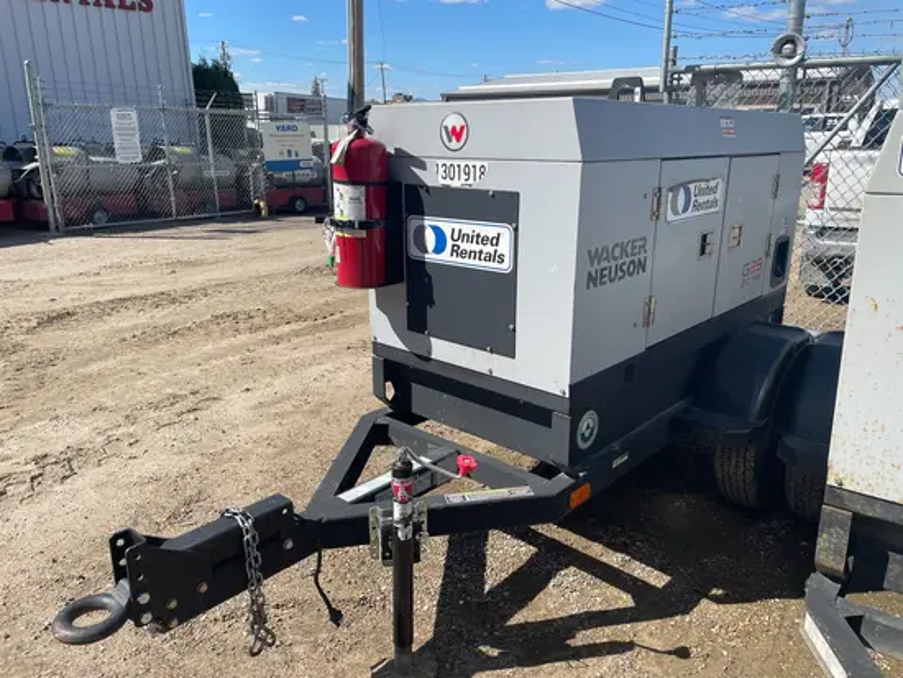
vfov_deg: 53.1
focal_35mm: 26
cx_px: 452
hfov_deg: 67.3
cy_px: 339
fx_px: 679
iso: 32
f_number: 1.6
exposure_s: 1/3205
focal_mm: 4.2
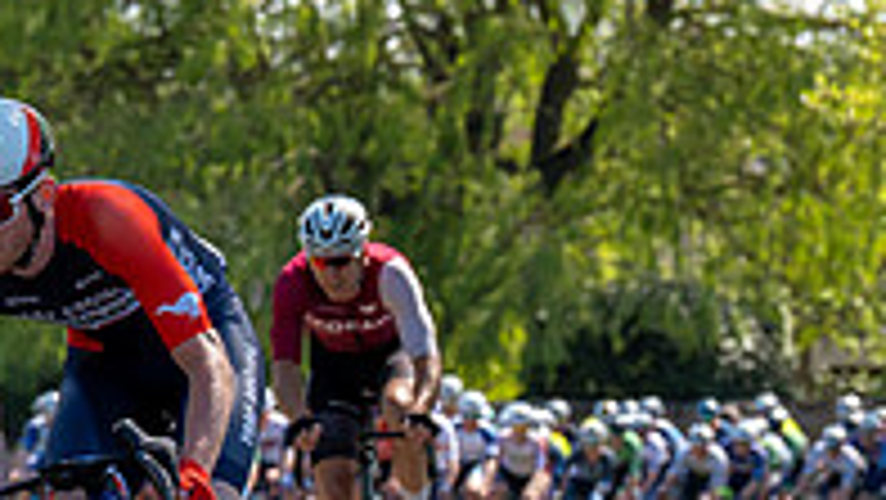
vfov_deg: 2.8
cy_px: 269
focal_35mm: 429
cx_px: 33
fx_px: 10083
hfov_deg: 5.0
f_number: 5.6
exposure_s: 1/1000
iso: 200
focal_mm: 112
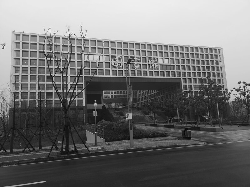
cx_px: 125
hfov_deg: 65.3
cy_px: 94
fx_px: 195
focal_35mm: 27
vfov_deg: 51.4
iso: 50
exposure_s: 1/707
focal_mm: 3.95
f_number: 1.8
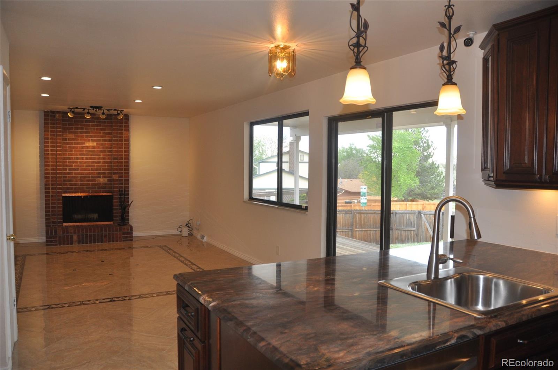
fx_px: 418
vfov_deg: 47.8
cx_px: 279
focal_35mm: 27
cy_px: 185
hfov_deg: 67.5
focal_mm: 18
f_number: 3.5
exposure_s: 1/200
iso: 360
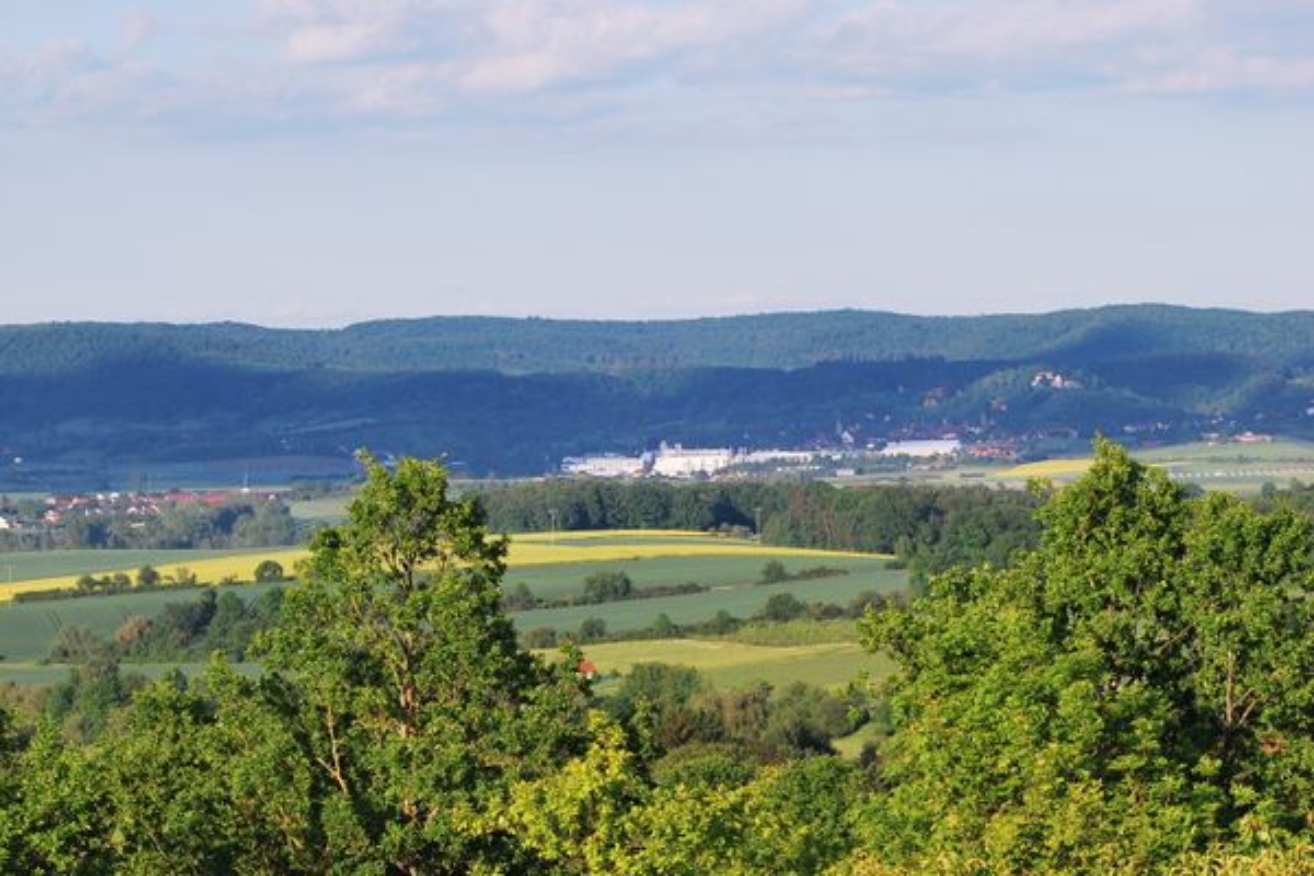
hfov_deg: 13.0
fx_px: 5748
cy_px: 438
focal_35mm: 158
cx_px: 657
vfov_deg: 8.7
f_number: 6.3
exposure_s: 1/640
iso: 200
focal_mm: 105
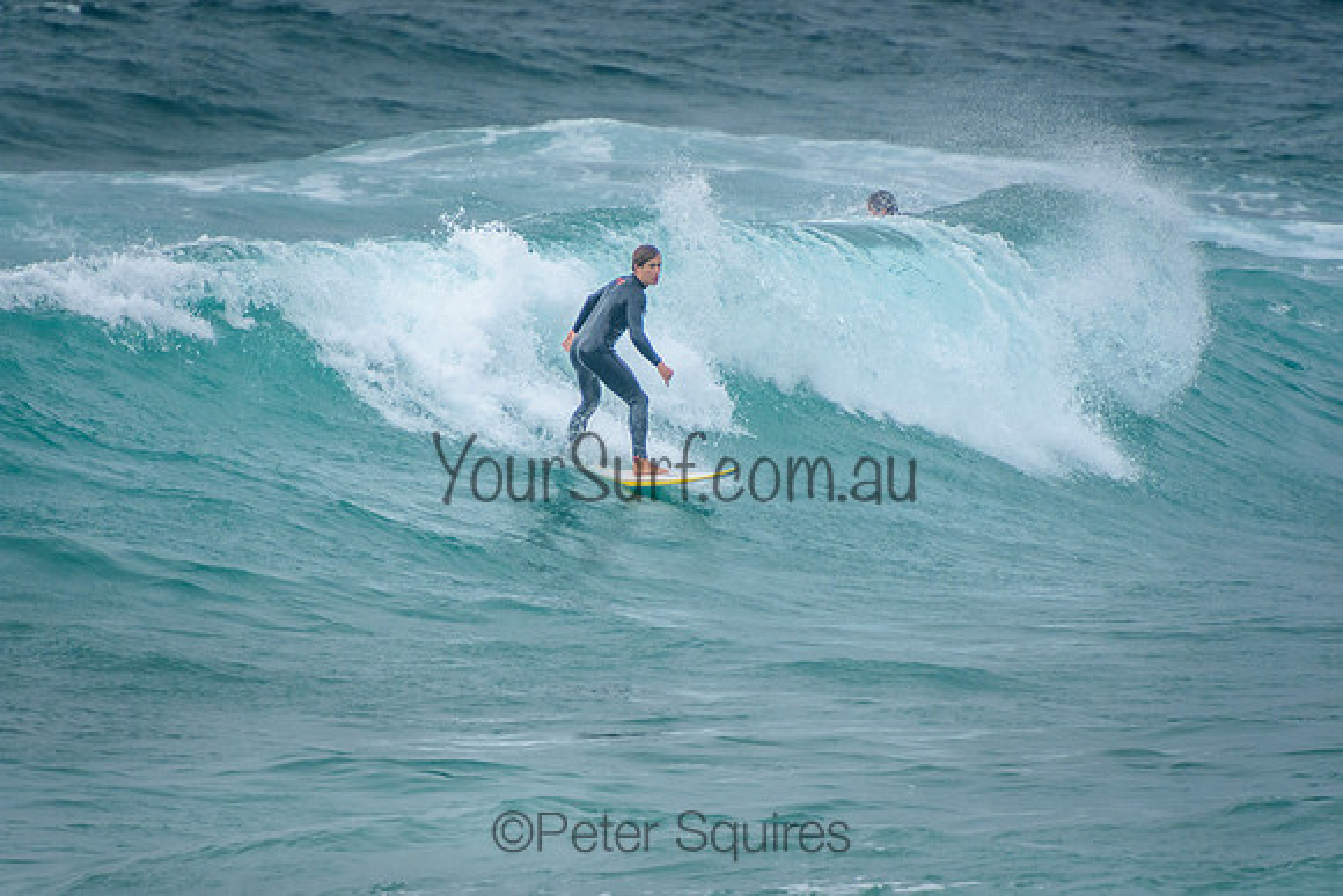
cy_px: 448
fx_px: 22388
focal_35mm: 600
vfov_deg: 2.3
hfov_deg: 3.4
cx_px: 672
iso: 640
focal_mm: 400
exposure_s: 1/2000
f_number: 5.6
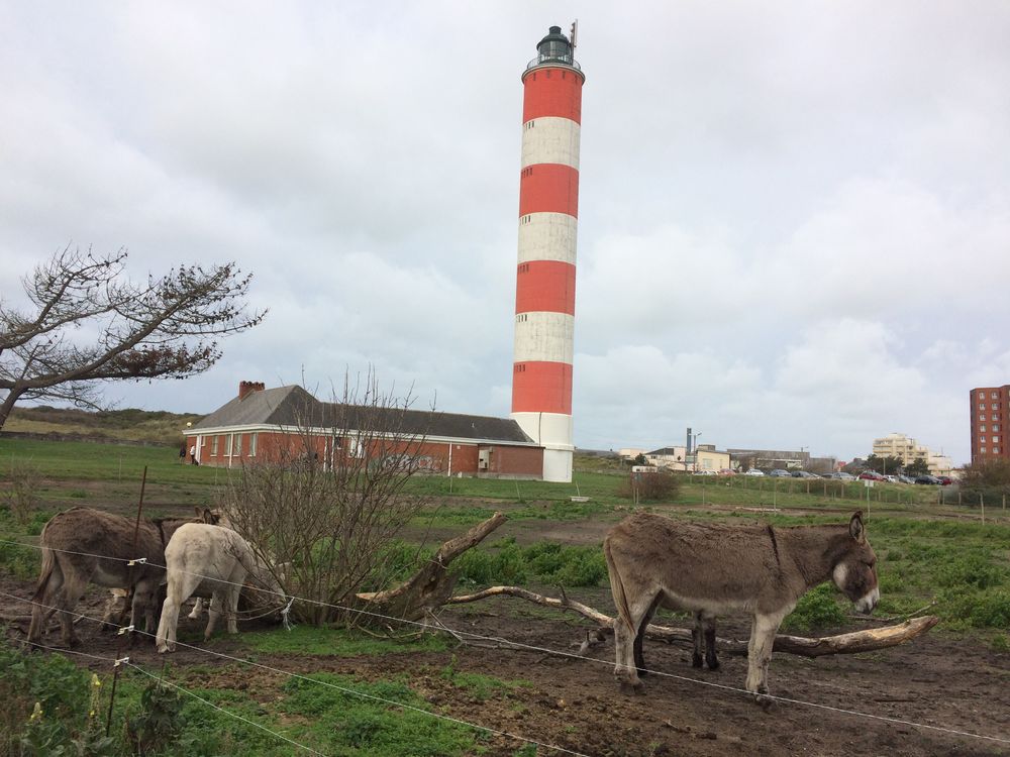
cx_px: 505
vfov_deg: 48.2
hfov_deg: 61.7
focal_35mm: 29
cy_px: 378
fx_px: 846
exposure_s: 1/1414
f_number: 2.2
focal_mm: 4.15
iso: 32
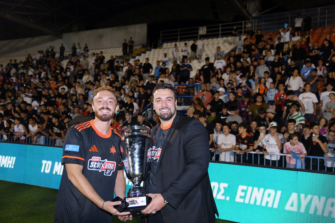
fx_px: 326
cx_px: 168
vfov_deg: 37.9
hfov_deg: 54.4
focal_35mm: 35
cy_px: 112
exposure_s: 1/250
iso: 1000
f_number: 4
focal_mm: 35
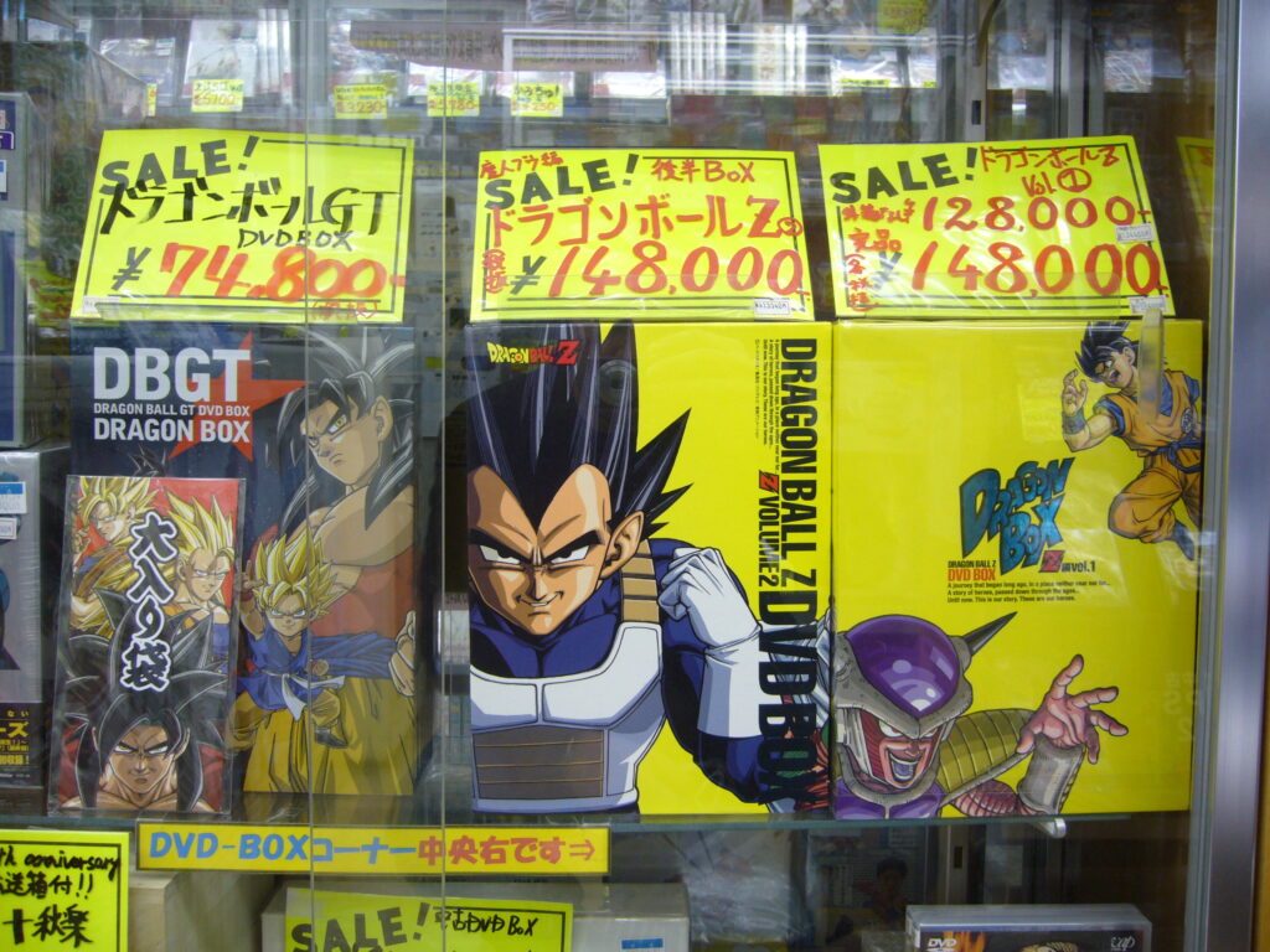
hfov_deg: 52.6
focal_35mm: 35
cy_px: 476
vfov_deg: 40.7
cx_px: 635
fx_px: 1284
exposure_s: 1/20
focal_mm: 5.8
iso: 100
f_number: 2.8
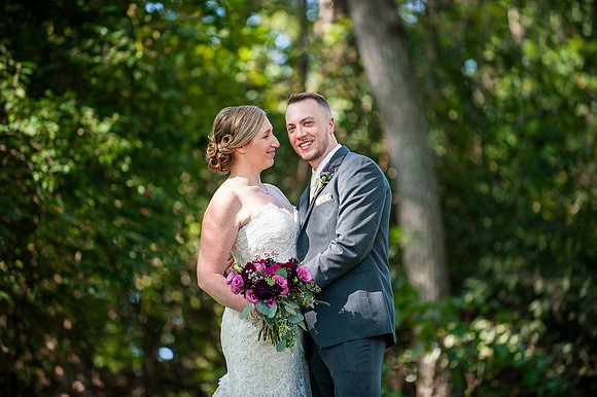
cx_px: 298
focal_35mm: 200
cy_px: 198
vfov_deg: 6.9
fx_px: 3315
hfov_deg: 10.3
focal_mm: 200
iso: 400
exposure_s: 1/400
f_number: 2.8
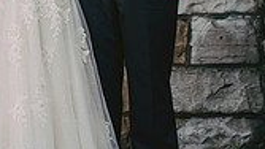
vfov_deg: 4.1
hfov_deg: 7.3
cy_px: -136
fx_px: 2087
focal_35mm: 297
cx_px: 97
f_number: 2.8
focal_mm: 105
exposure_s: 1/2000
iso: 1600
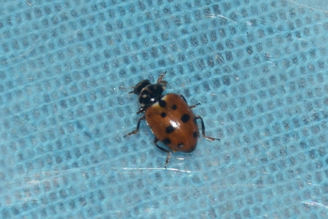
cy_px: 110
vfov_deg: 6.5
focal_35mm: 210
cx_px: 164
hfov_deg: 9.8
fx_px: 1913
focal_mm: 140
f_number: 8
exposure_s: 1/60
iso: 100
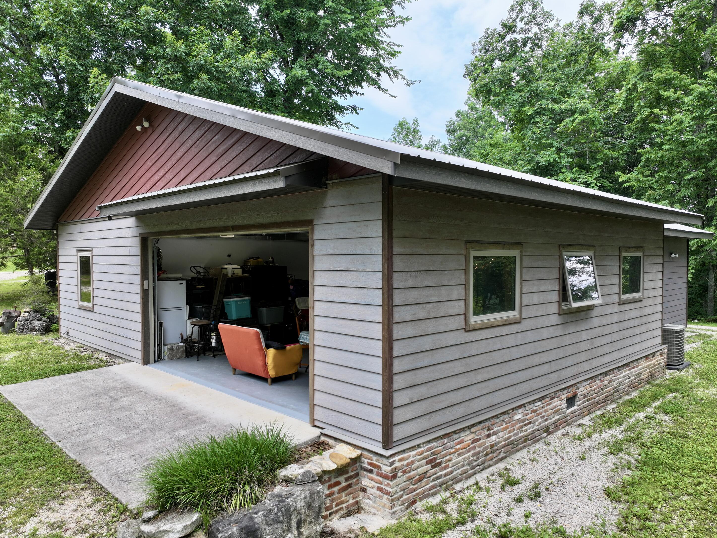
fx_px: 518
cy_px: 279
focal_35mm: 25
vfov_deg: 54.9
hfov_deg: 69.4
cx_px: 357
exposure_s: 1/1250
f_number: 2.8
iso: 330
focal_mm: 12.29
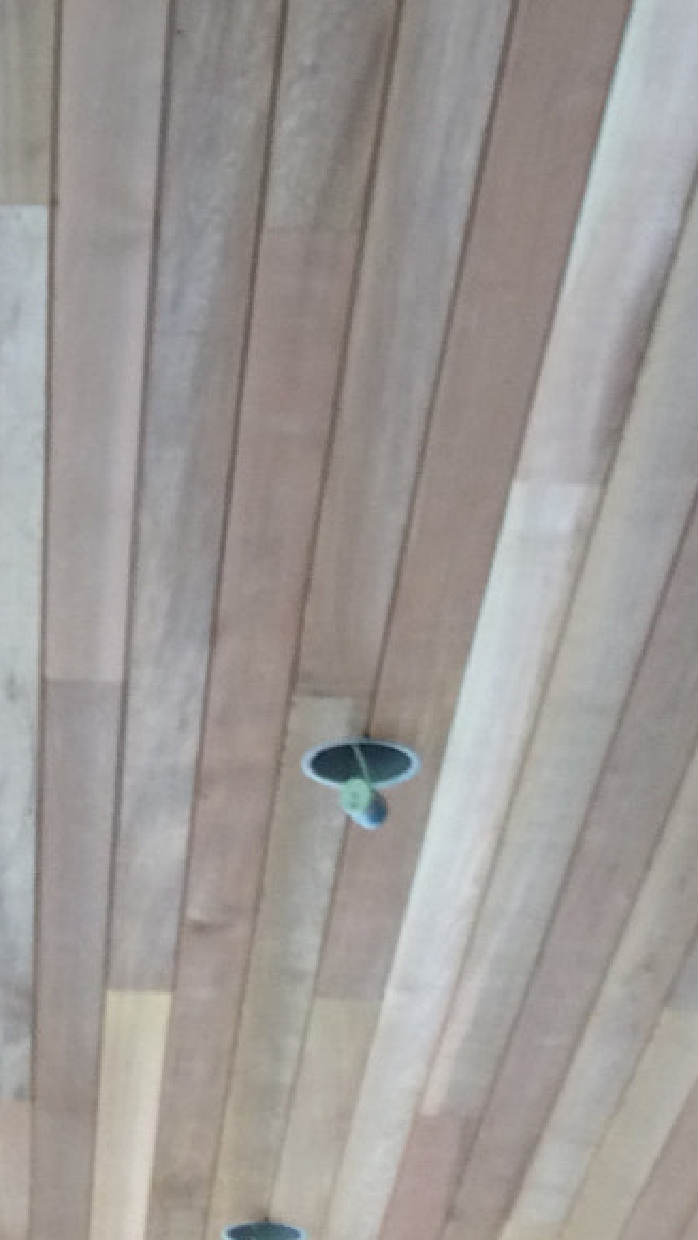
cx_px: -79
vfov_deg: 21.9
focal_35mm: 87
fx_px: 2861
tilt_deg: +42.4
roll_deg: -1.4
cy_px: -393
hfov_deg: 13.6
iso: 64
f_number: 2.2
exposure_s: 1/120
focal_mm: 4.15
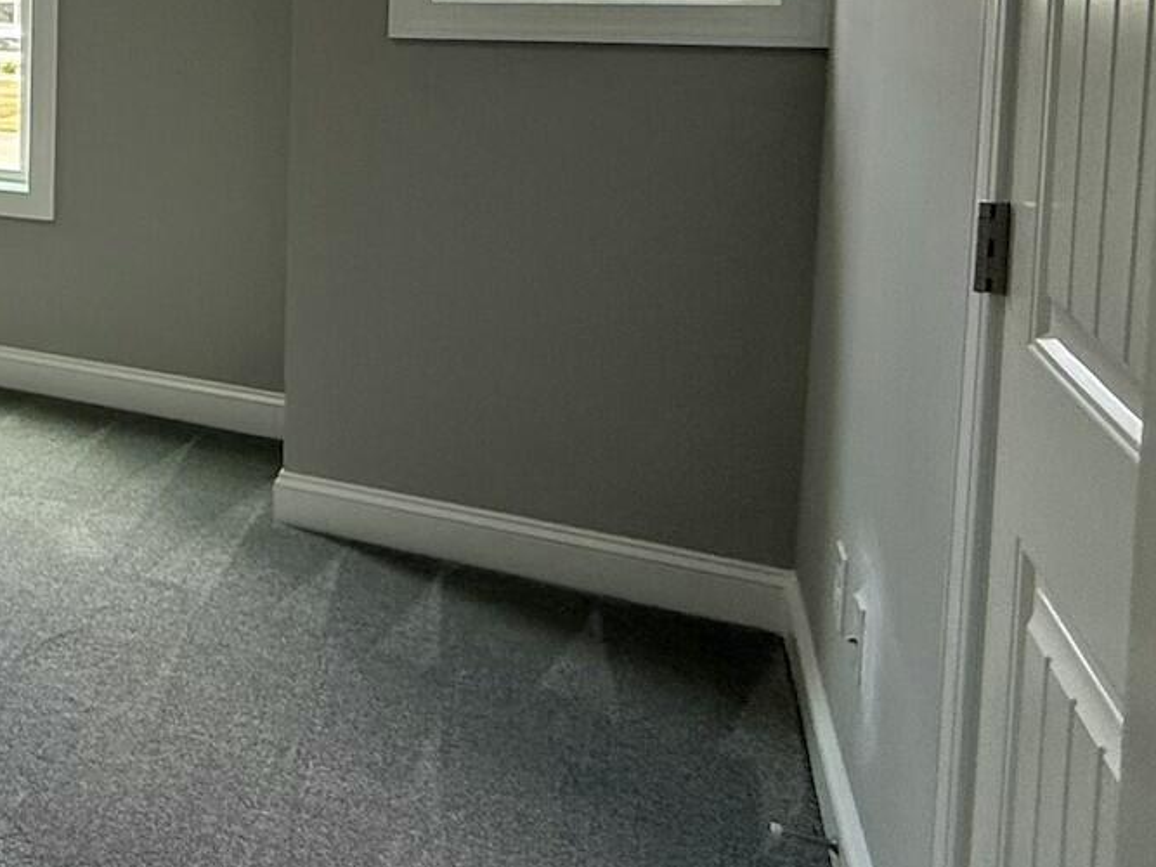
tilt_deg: -2.8
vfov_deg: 32.2
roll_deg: +0.9
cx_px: -409
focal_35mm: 42
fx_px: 1402
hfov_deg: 31.9
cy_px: 43
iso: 125
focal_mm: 2.22
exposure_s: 1/99
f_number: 2.2
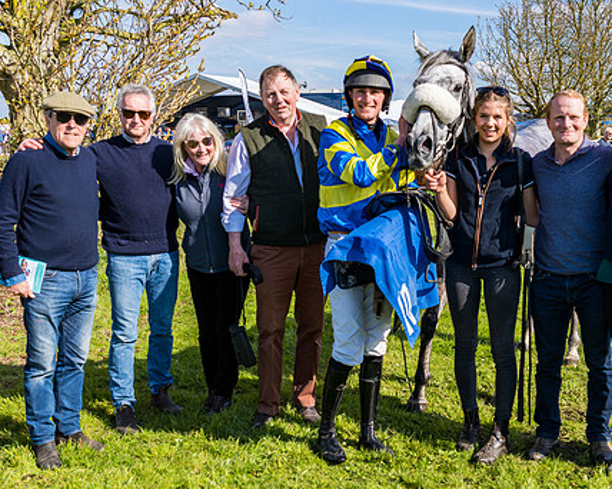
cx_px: 400
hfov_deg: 39.9
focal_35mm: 46
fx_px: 833
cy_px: 285
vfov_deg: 32.7
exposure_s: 1/200
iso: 50
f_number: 8
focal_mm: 26
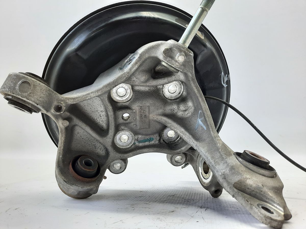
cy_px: 114
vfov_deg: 54.9
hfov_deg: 69.4
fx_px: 221
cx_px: 153
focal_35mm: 25
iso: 100
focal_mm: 4.6
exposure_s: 1/50
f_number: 2
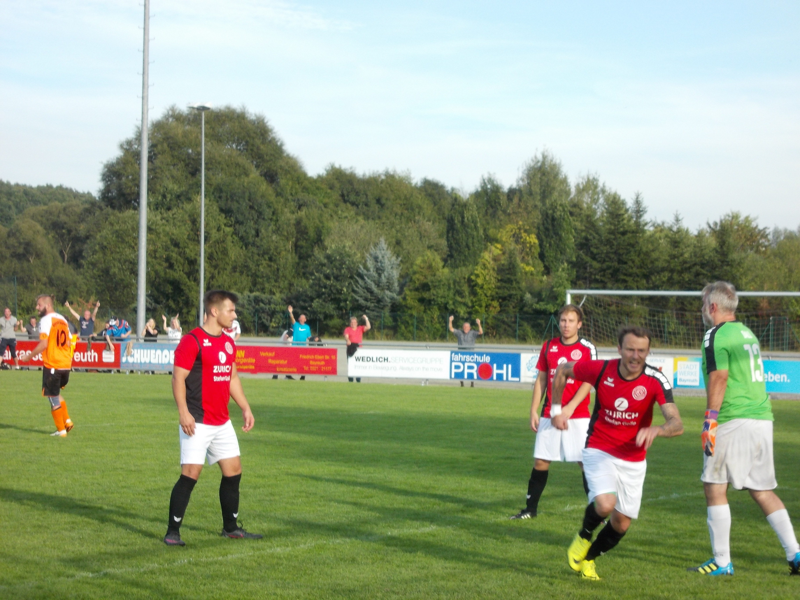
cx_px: 400
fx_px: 2219
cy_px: 300
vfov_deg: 15.4
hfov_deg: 20.4
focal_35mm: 96
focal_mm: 13.6
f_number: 5.3
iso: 80
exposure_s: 1/125
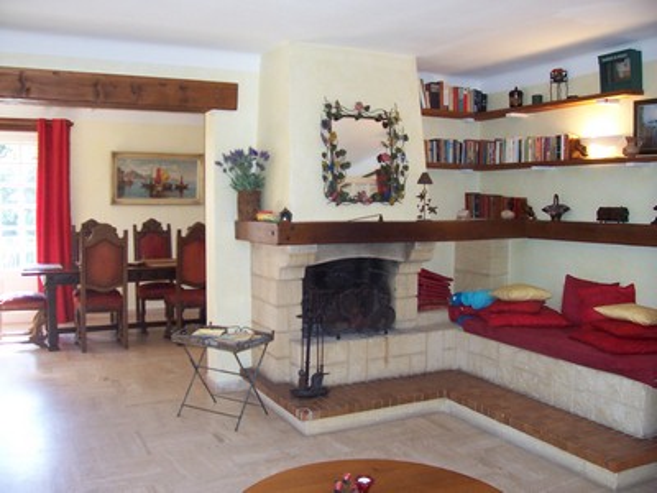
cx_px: 328
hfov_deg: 54.0
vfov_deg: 41.8
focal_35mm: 34
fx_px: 645
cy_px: 246
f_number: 2.7
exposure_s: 1/60
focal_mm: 5.6
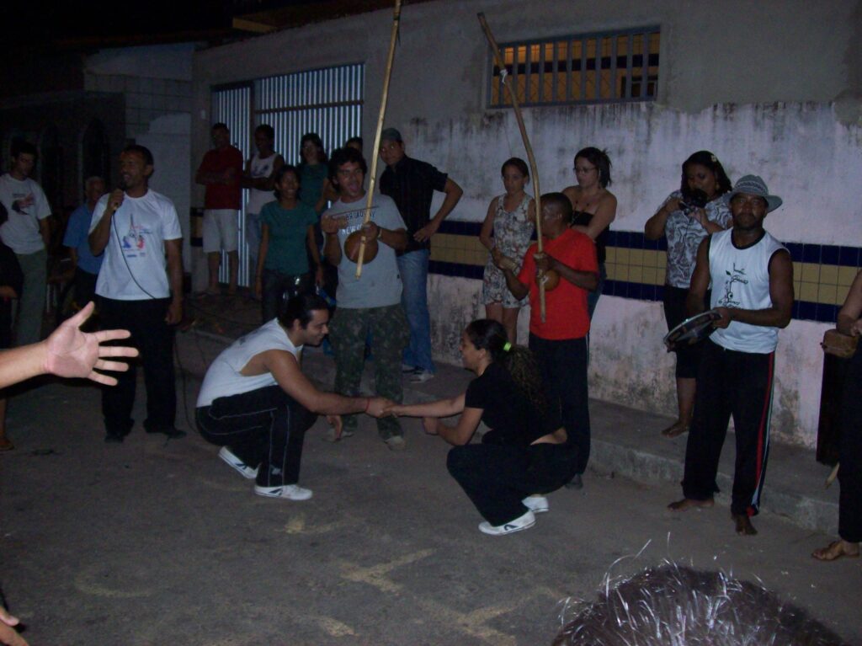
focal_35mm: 36
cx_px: 431
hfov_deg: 51.4
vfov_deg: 39.6
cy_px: 323
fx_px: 896
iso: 200
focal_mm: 6
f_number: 2.7
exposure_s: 1/64
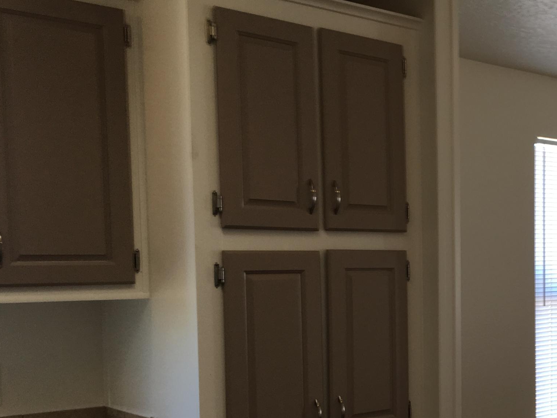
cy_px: 323
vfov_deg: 25.3
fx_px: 917
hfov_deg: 31.8
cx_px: 526
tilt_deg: -2.4
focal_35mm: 57
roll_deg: -1.0
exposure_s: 1/60
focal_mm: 4.15
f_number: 2.2
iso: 25
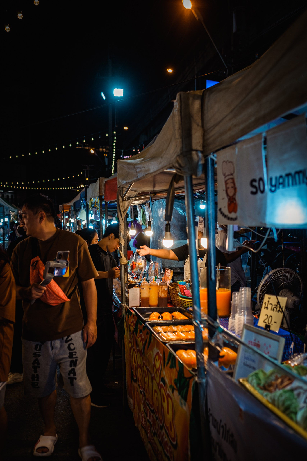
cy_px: 230
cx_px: 154
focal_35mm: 35
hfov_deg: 37.9
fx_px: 448
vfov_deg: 54.4
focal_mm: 23
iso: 200
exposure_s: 1/80
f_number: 2.2
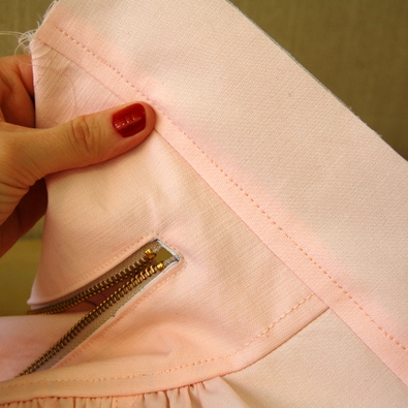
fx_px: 773
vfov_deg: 29.6
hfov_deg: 29.5
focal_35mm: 58
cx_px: 236
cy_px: 205
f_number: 5.6
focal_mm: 30
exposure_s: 1/125
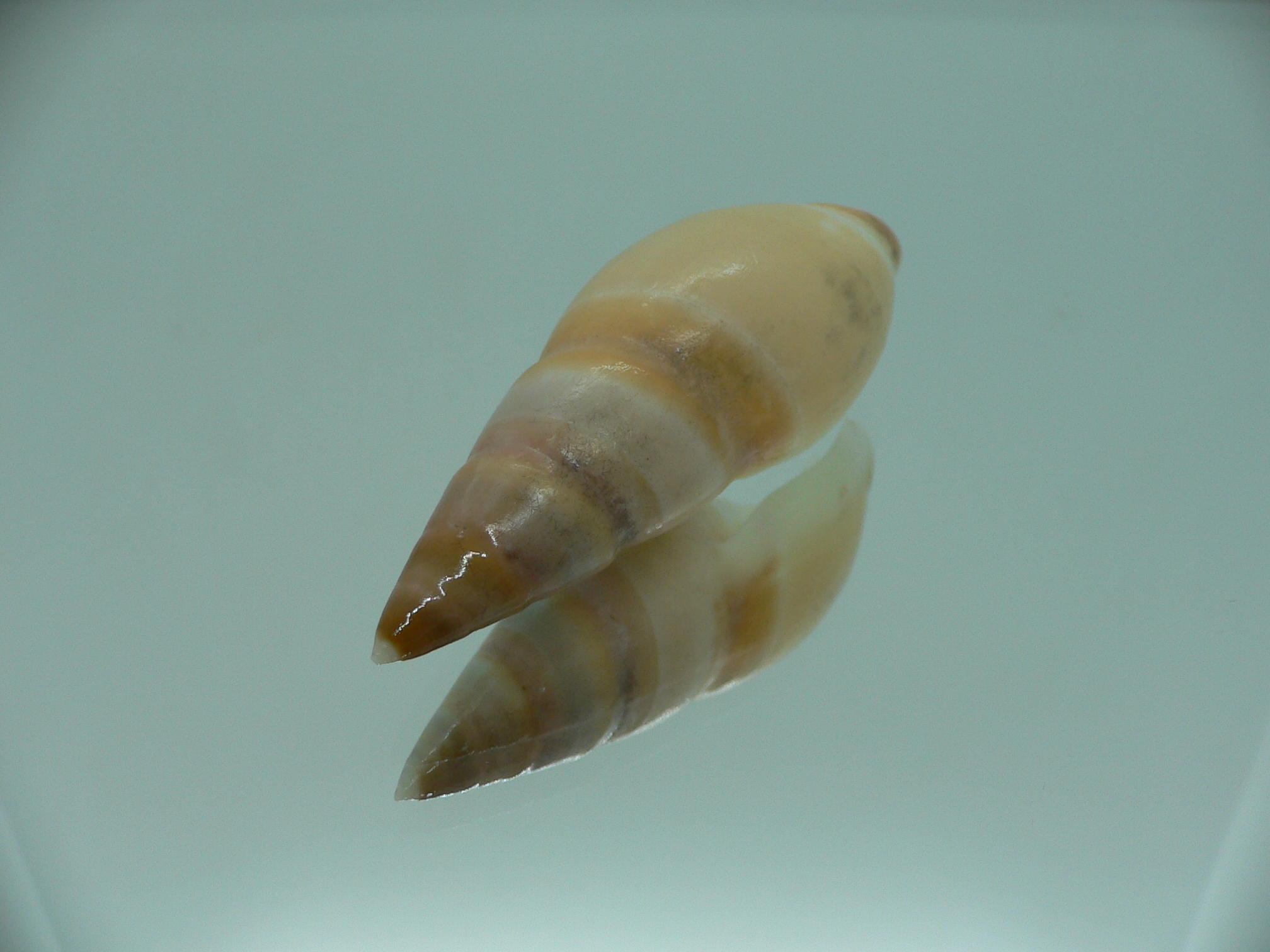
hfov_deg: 52.6
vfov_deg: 40.7
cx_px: 635
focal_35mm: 35
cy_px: 476
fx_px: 1284
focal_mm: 4.6
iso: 80
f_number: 2.8
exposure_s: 1/60
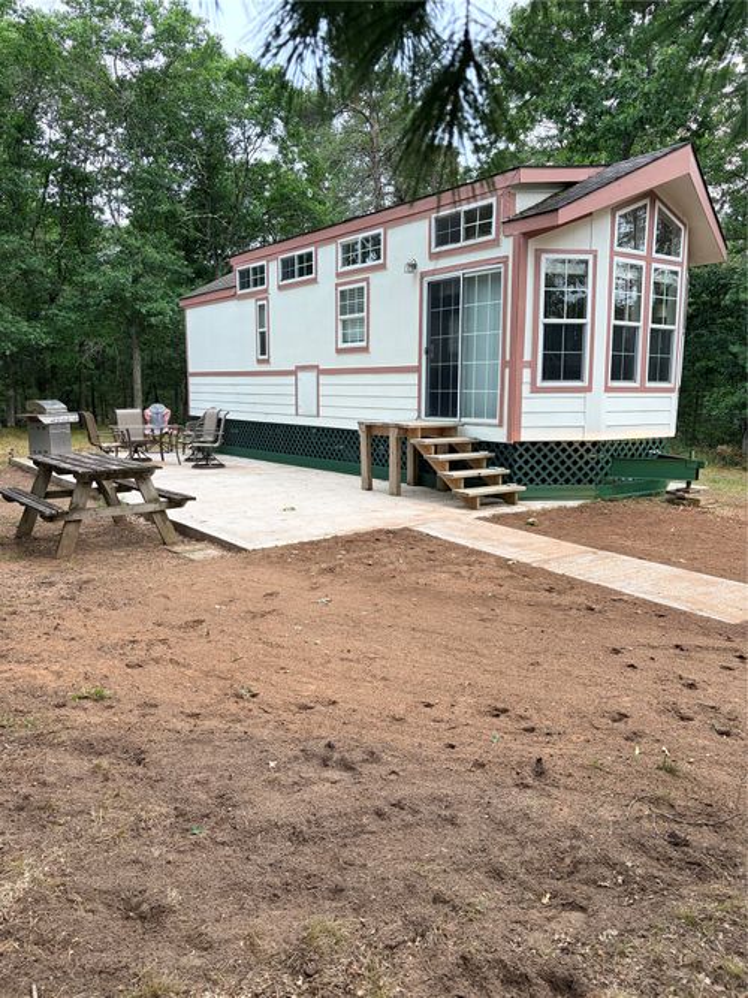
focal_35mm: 26
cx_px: 374
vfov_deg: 67.3
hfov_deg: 53.0
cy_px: 499
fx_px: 749
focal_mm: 5.96
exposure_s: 1/117
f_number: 1.6
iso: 125
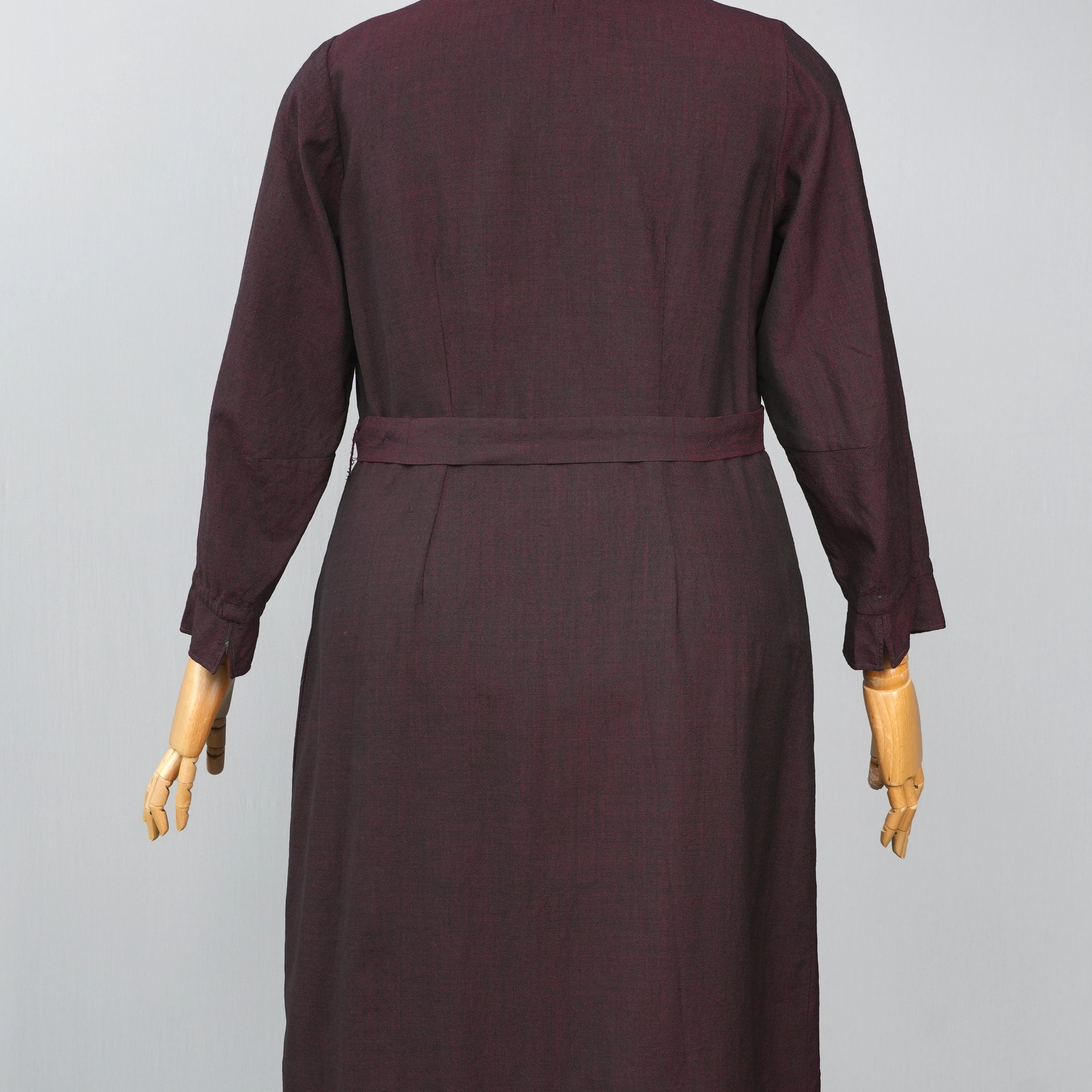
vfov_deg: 27.0
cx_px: 547
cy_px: 630
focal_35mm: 64
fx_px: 2271
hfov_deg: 27.0
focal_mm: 33
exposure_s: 1/30
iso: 500
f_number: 8
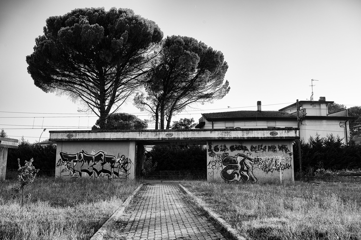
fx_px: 331
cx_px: 180
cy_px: 120
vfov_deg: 39.9
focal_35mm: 33
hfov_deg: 57.3
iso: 100
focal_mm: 33
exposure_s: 1/125
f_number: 8
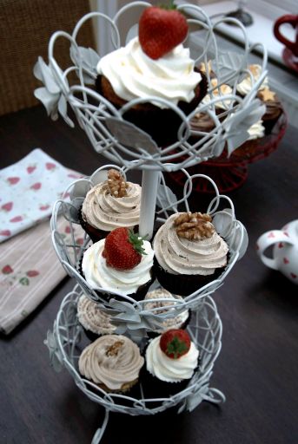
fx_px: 483
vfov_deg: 49.5
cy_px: 222
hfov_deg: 34.3
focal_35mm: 39
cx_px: 149
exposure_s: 1/125
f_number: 5.6
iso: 250
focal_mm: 26
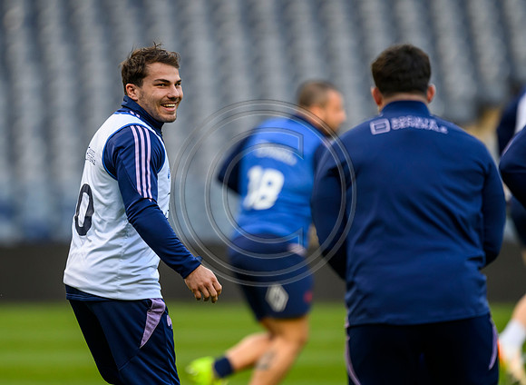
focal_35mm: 696
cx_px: 189
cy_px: 160
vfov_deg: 2.1
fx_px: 10477
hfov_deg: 2.9
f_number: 4
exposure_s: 1/1600
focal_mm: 560
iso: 1250
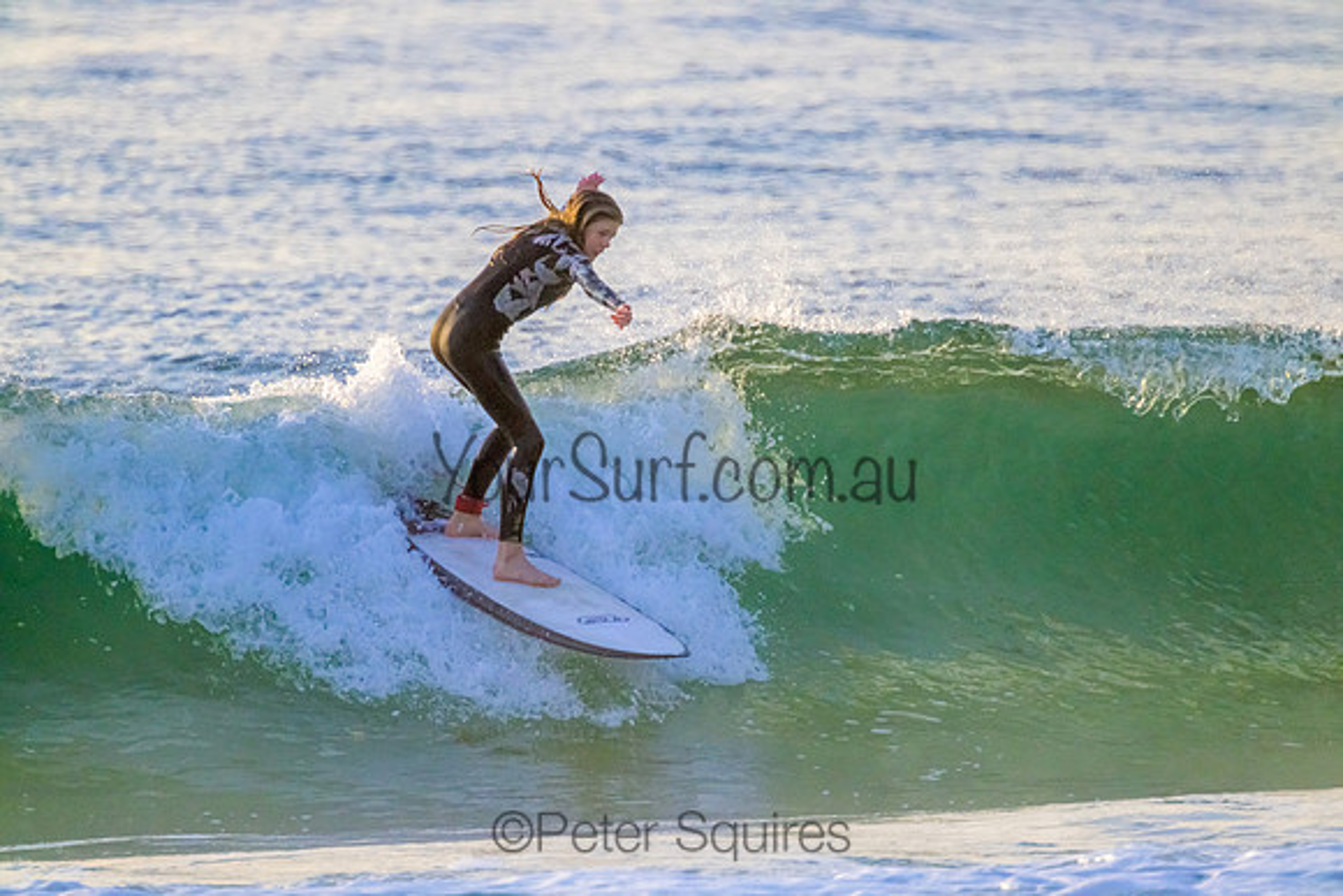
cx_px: 672
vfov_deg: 1.7
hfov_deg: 2.6
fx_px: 29850
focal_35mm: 800
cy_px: 448
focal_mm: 800
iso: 3200
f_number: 11
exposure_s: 1/1600
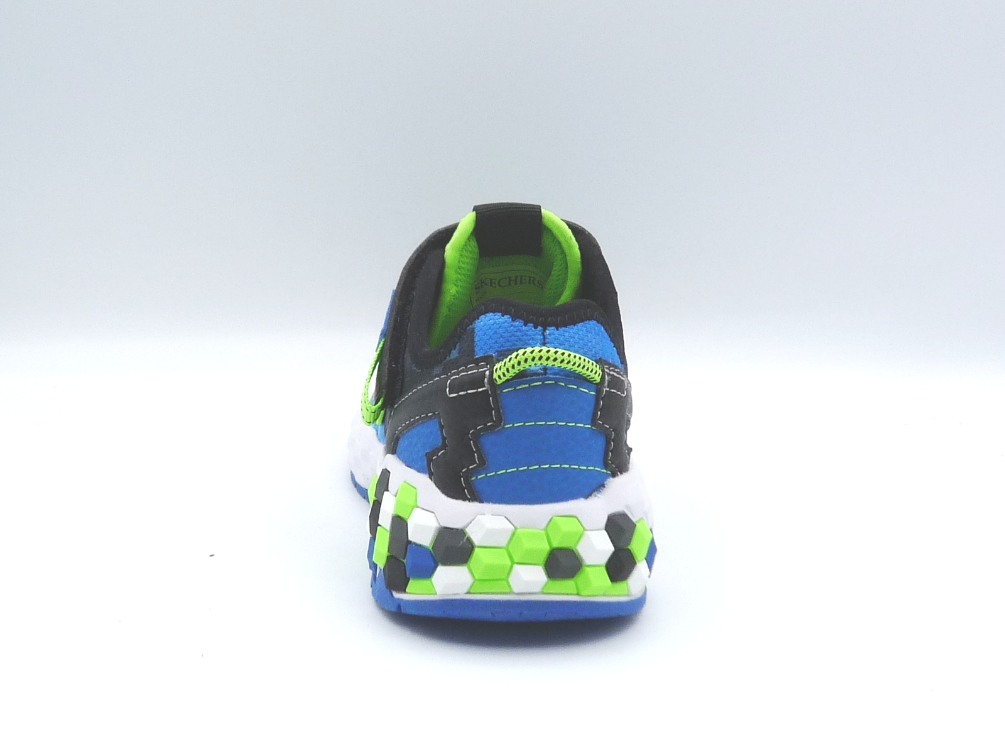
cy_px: 377
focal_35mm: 48
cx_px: 502
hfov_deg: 39.7
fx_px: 1394
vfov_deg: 30.3
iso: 100
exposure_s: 1/200
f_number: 5
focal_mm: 4.8
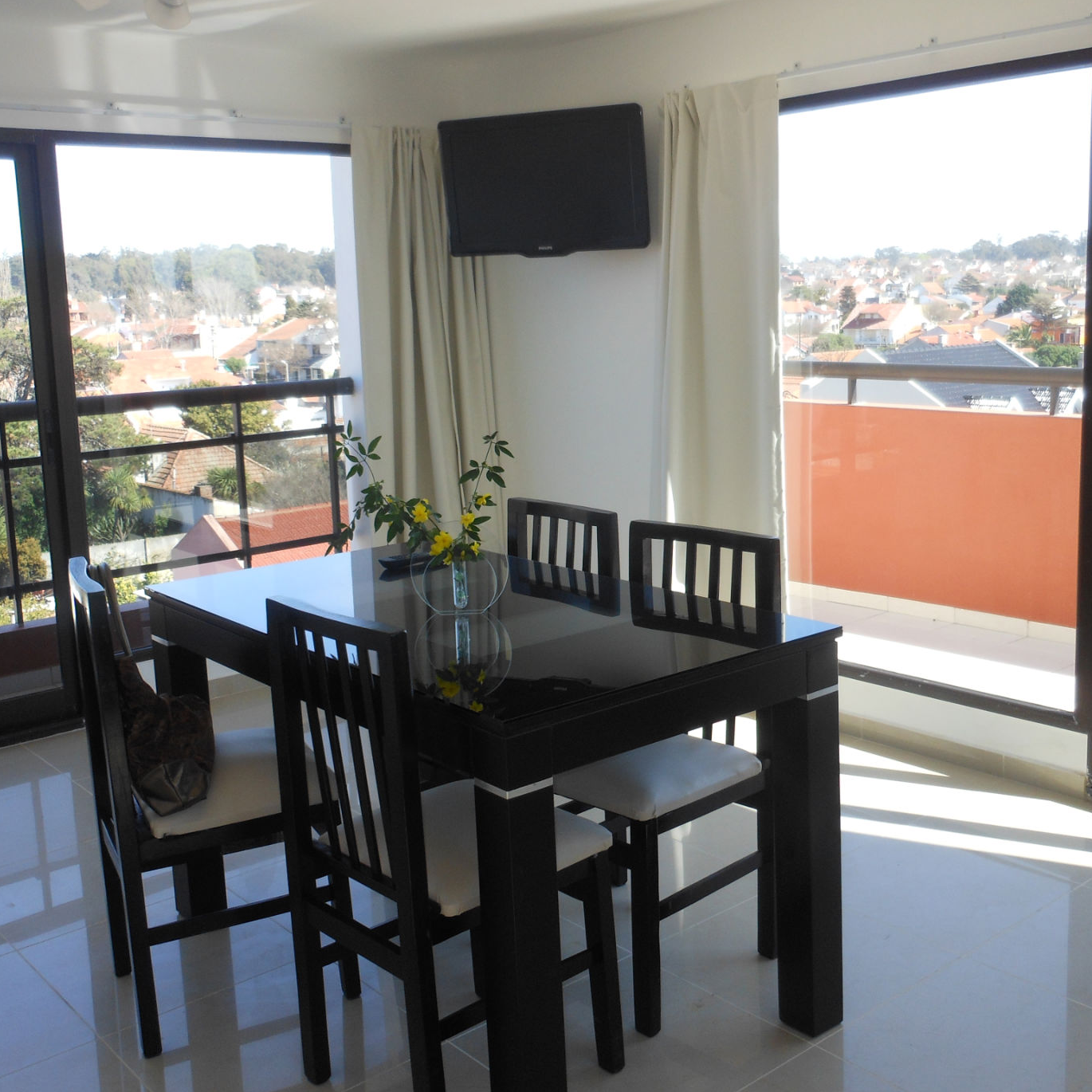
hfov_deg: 44.9
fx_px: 1321
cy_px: 520
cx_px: 583
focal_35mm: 37
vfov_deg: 44.9
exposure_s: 1/80
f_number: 3.7
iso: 80
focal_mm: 5
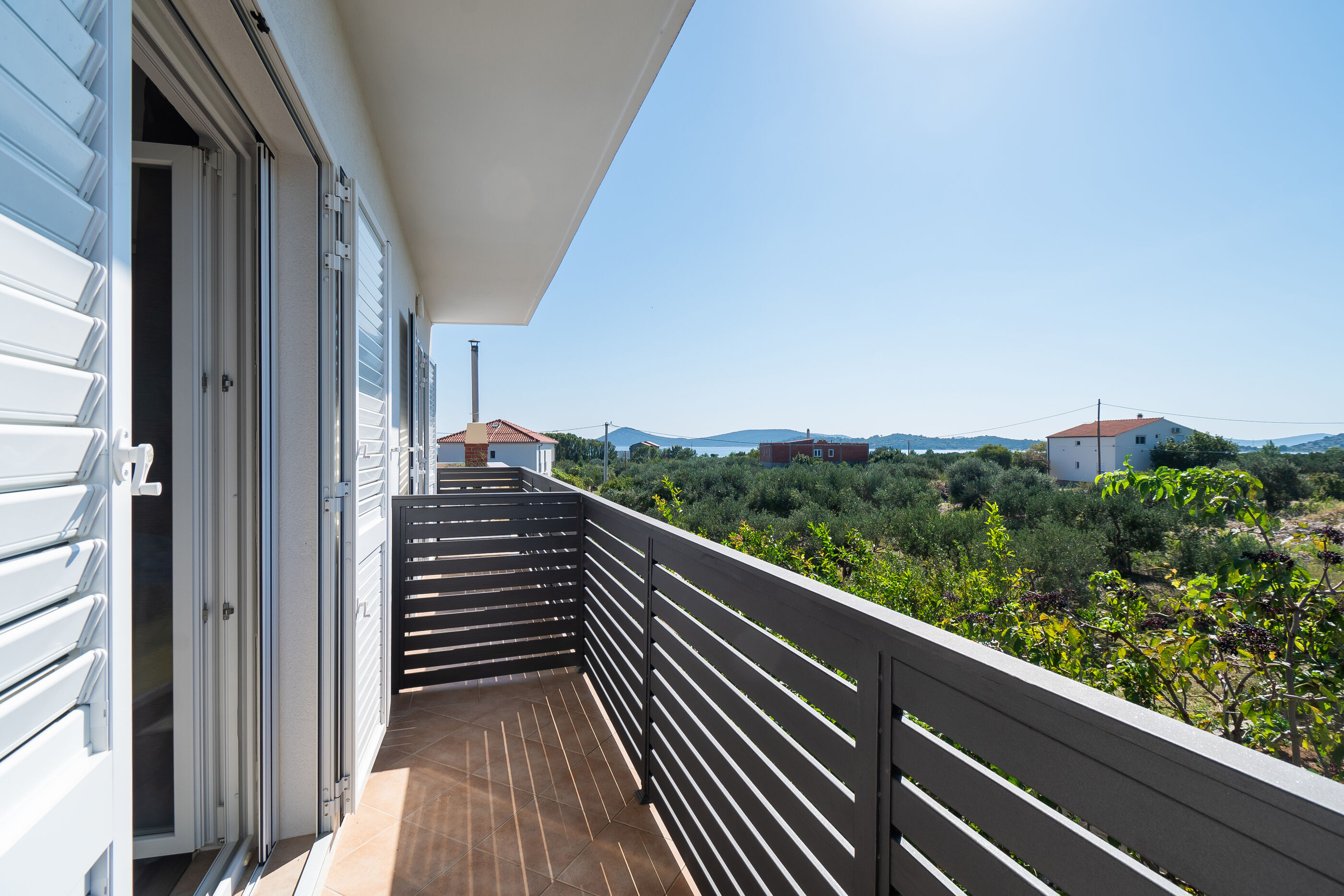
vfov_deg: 77.3
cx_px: 672
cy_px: 448
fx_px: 560
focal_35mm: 15
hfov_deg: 100.4
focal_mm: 10
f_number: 8
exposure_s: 1/250
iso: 100
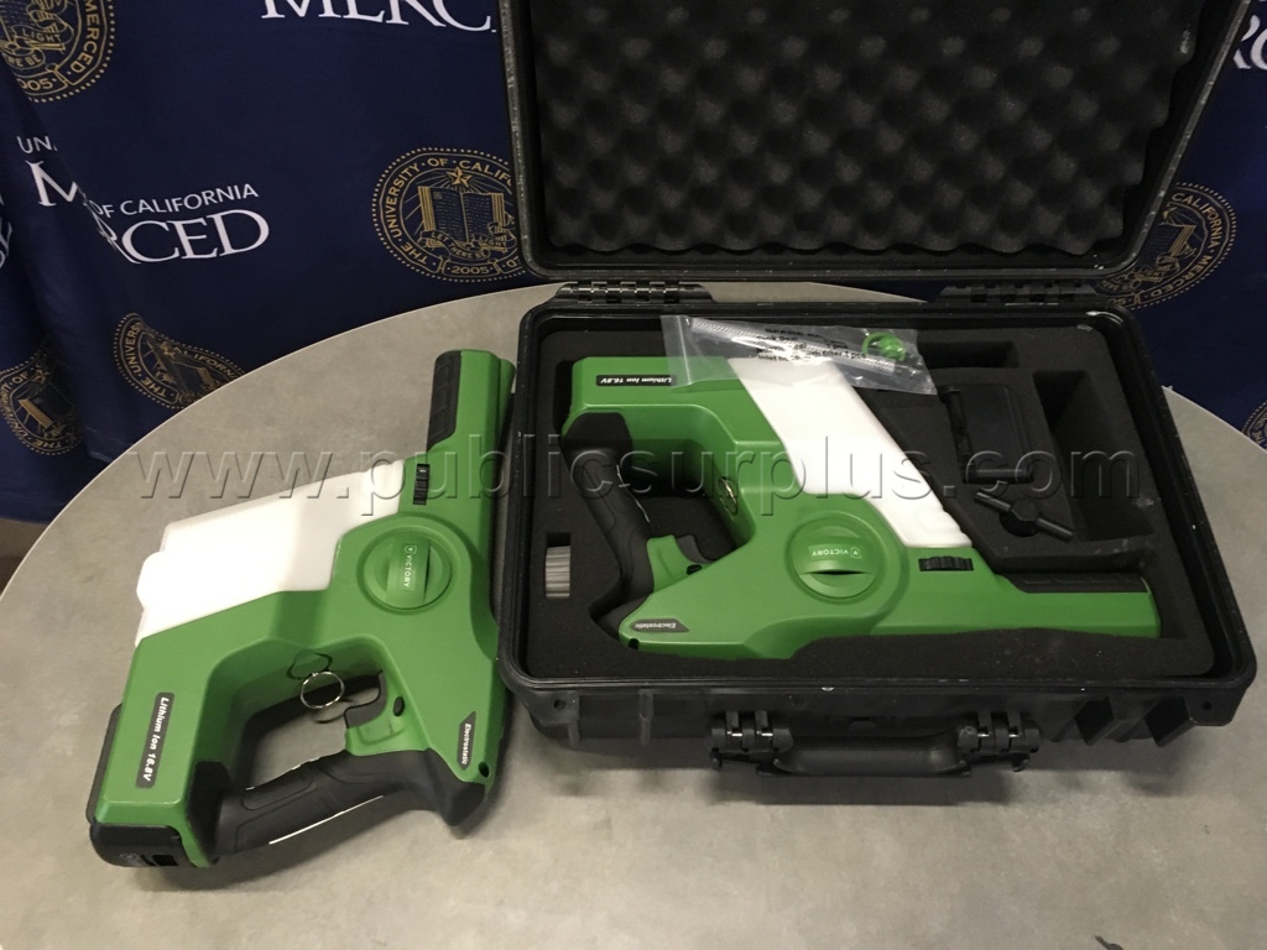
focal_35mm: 29
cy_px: 475
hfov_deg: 61.7
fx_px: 1061
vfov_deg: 48.2
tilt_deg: -56.5
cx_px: 634
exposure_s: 1/15
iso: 200
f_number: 2.2
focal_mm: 4.15
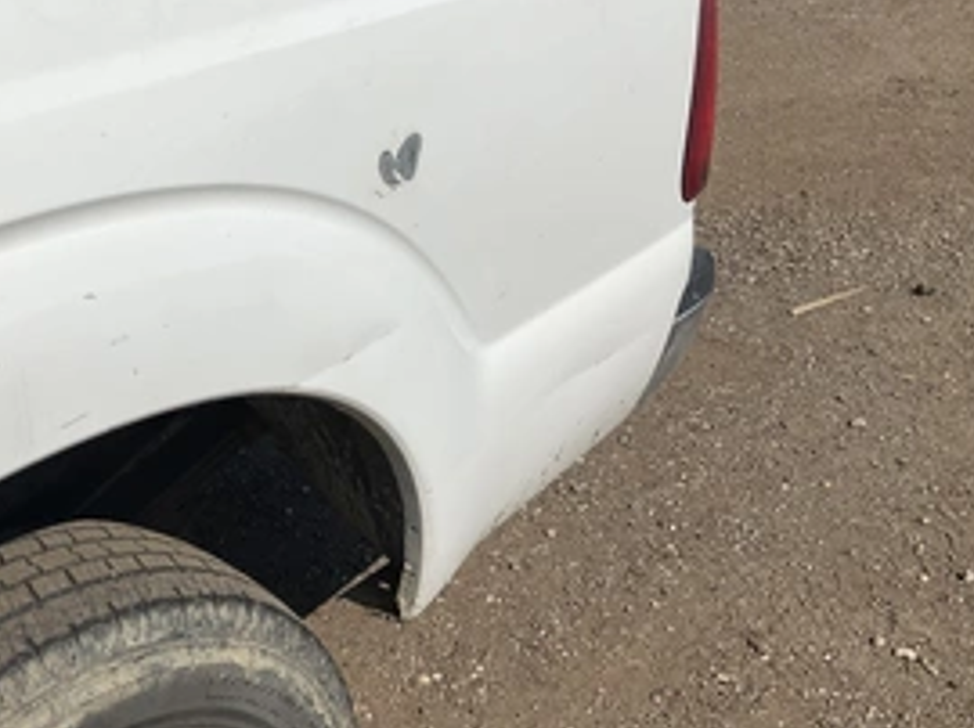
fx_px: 1209
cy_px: 303
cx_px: 361
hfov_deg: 43.5
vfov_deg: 33.5
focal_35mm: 43
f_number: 1.8
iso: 25
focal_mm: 3
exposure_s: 1/5814
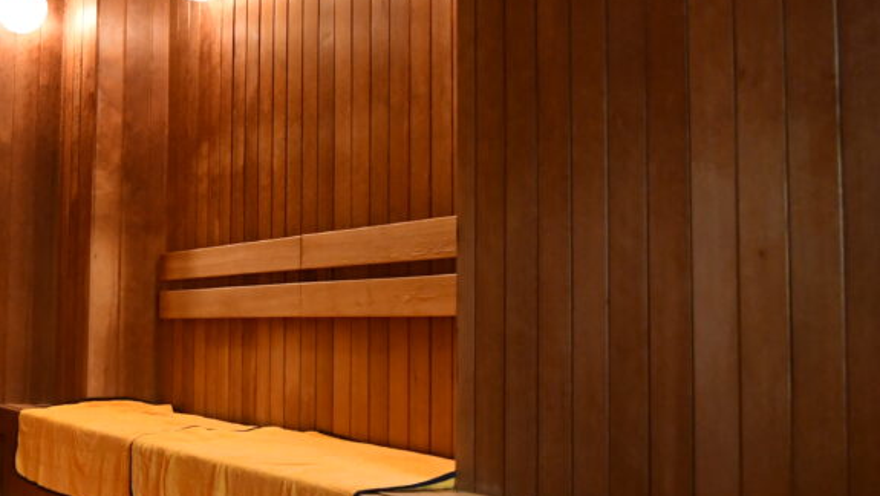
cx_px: 207
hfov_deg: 34.6
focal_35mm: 59
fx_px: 1377
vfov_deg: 20.3
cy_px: 162
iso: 3200
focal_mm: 18
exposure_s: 1/60
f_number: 3.5
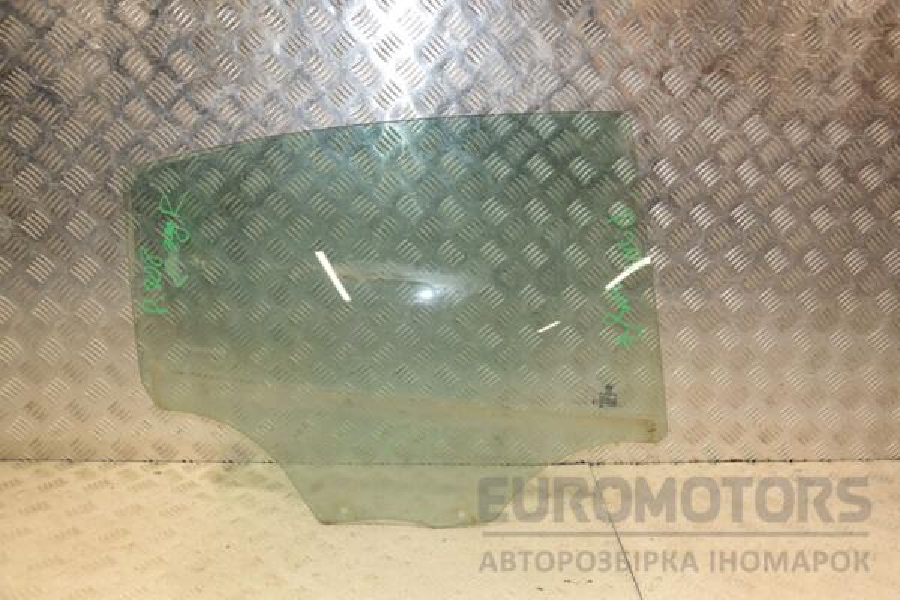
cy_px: 300
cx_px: 450
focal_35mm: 36
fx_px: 900
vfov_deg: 36.9
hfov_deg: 53.1
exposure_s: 1/200
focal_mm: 24
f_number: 5
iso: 800
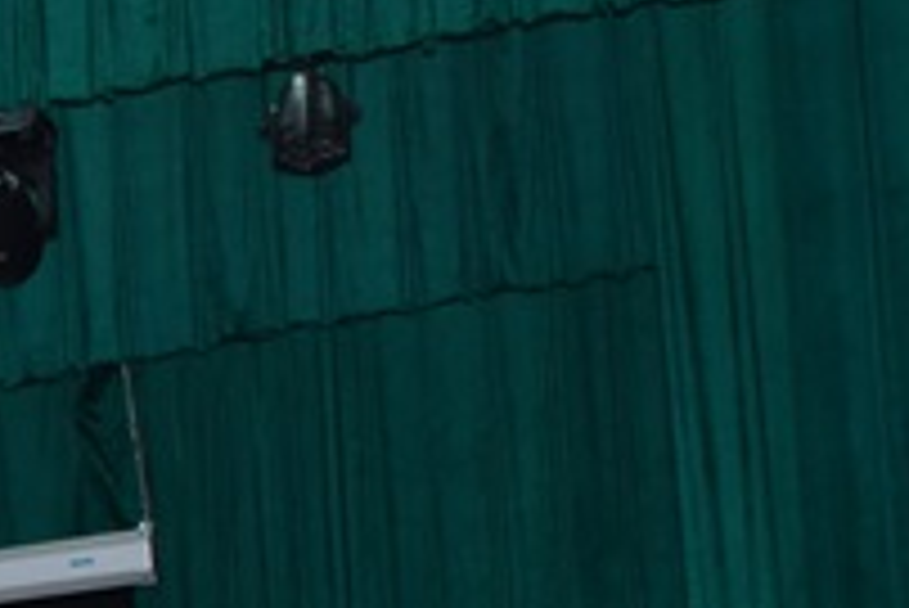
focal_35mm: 178
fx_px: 4498
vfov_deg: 7.2
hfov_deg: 10.9
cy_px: 1491
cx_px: -675
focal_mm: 24
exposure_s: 1/80
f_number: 3.8
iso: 400
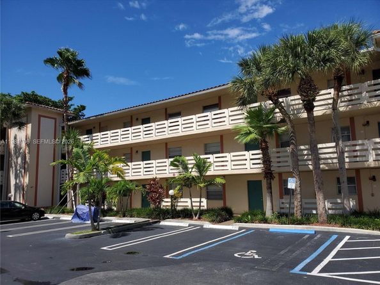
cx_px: 190
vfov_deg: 53.0
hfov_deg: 67.3
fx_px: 285
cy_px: 142
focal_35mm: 26
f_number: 2.4
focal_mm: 4.3
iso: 50
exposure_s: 1/1888
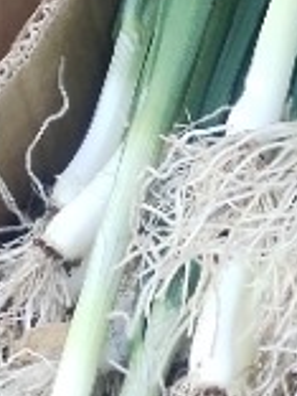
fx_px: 2059
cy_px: 396
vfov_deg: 10.9
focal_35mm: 180
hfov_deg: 7.9
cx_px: 569
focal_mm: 4.75
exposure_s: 1/100
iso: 257
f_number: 1.8
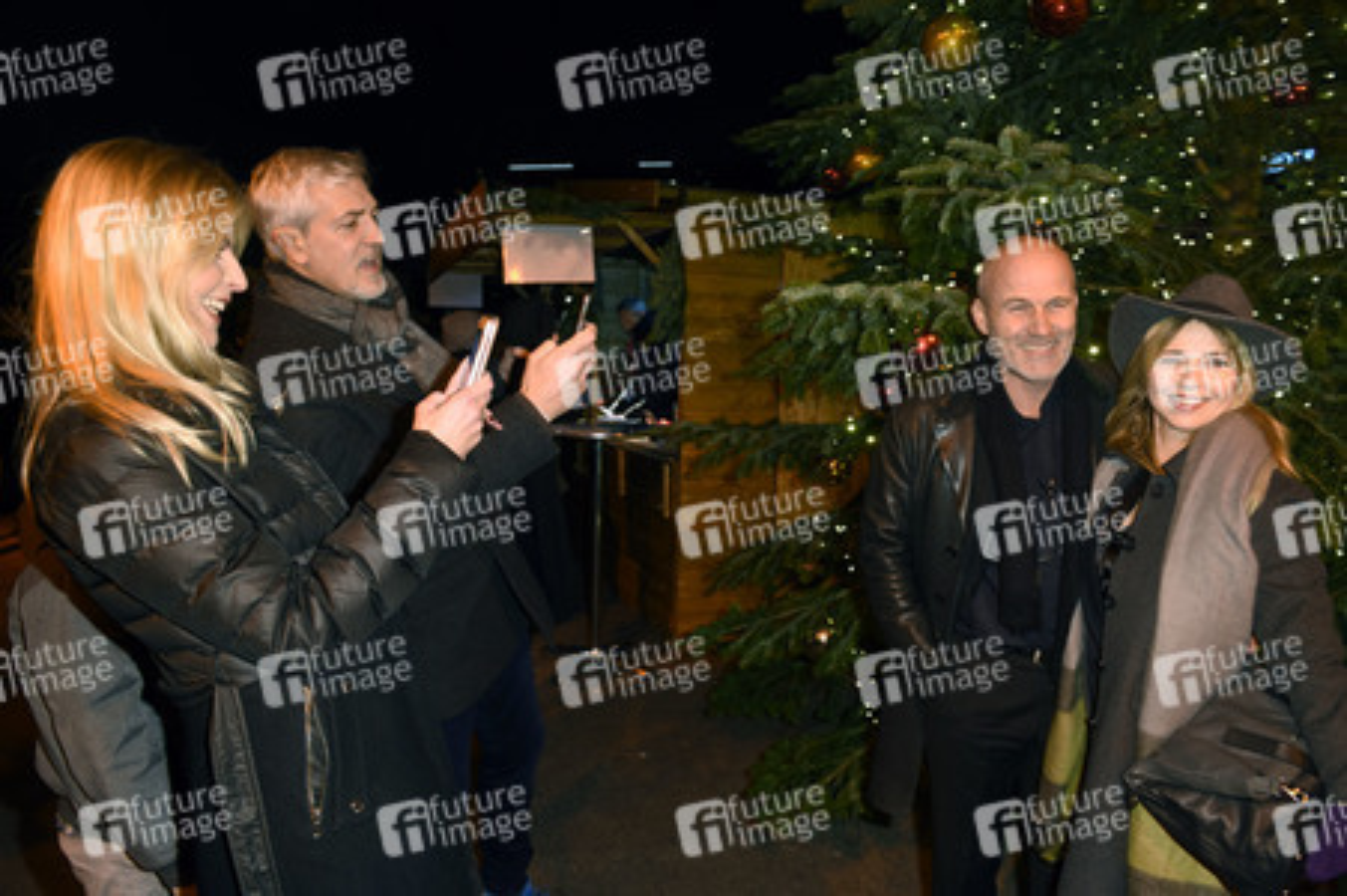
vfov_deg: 53.1
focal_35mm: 24
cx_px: 674
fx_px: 897
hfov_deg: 73.8
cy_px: 448
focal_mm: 24
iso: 800
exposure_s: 1/60
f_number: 5.6
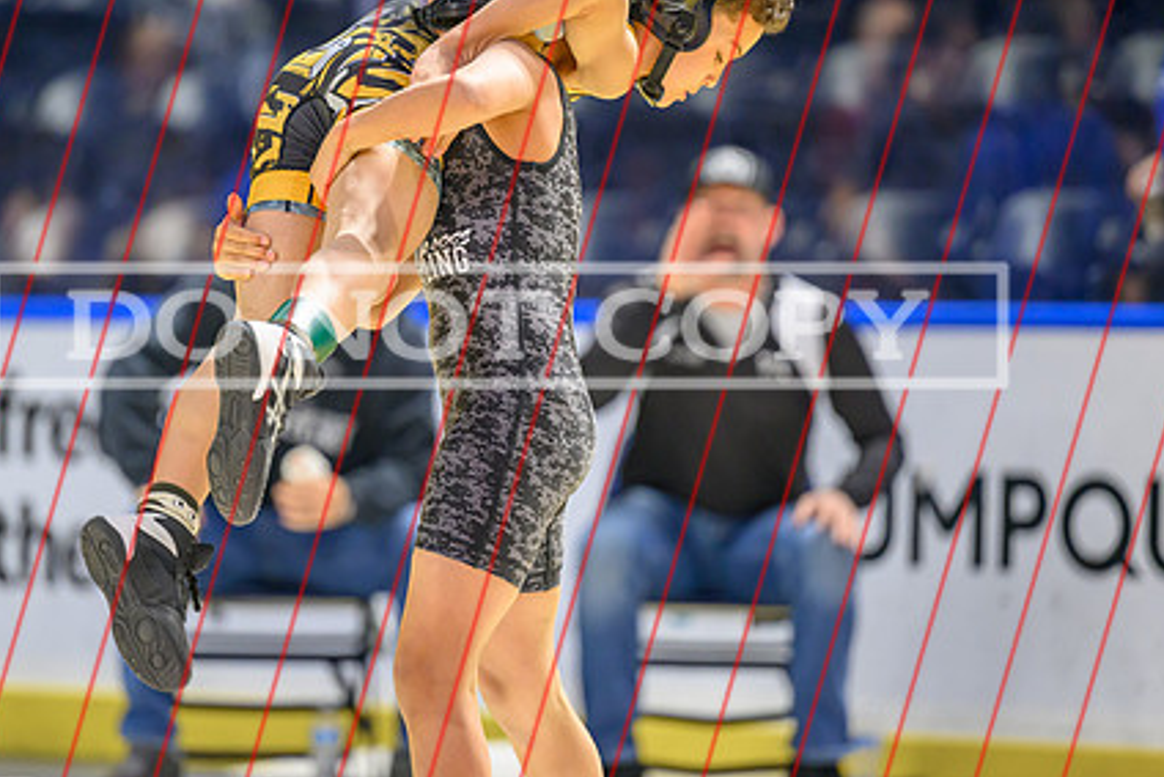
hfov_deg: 8.0
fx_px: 8344
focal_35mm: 258
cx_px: 497
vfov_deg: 5.3
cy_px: 345
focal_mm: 185
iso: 3600
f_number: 2.8
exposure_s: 1/640
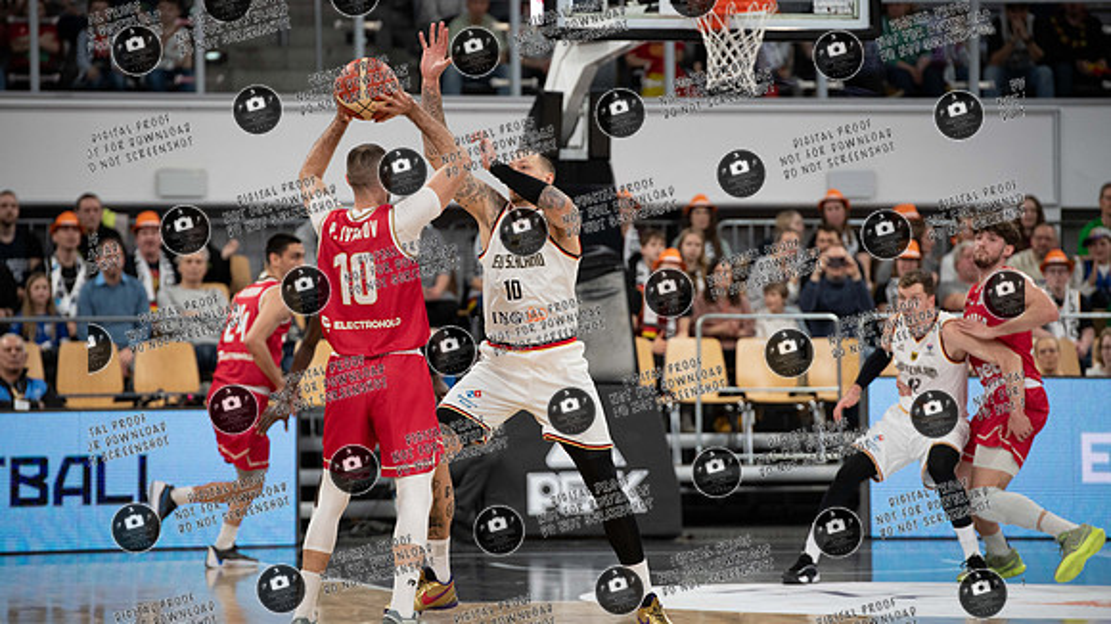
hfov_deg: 11.4
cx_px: 556
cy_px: 254
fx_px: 5554
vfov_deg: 6.4
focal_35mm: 189
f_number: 3.2
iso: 1100
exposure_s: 1/1000
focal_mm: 180
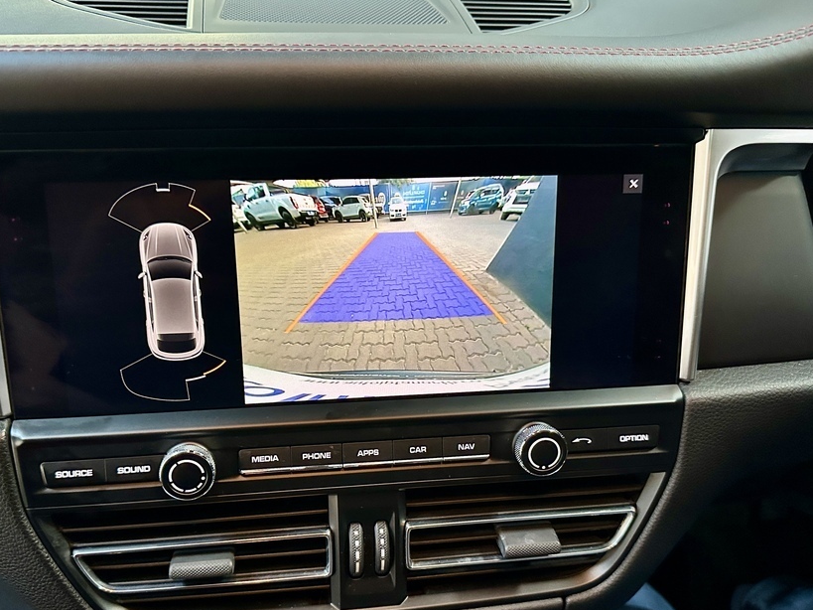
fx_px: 704
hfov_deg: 59.8
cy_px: 378
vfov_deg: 46.4
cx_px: 365
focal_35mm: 30
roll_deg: -2.4
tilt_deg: -31.2
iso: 800
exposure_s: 1/52
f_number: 1.78
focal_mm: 6.86
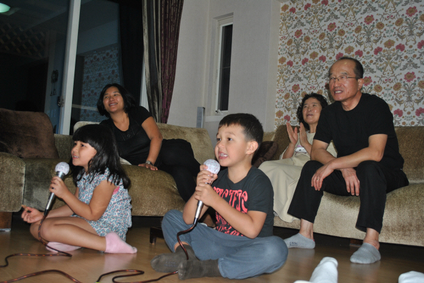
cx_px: 212
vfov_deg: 34.2
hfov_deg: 49.6
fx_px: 459
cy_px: 142
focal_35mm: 39
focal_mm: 26
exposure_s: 1/60
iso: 200
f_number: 4.2
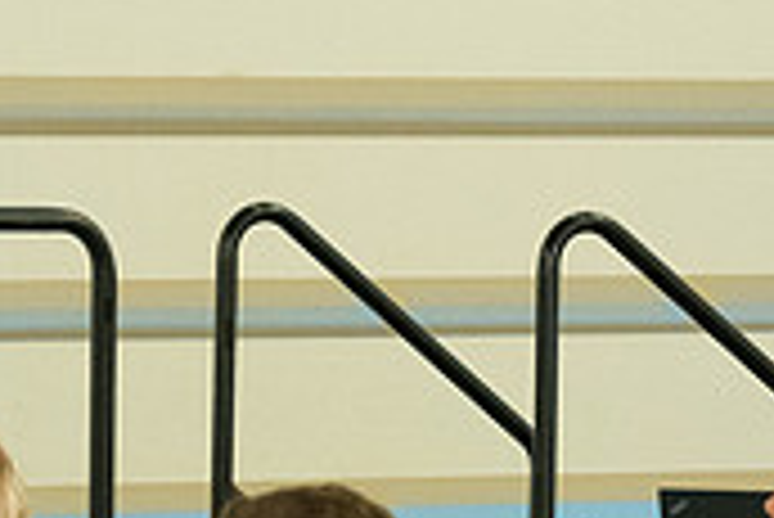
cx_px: -468
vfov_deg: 2.7
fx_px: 11082
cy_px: 333
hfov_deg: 4.0
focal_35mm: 515
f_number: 4.5
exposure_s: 1/400
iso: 3200
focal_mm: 102
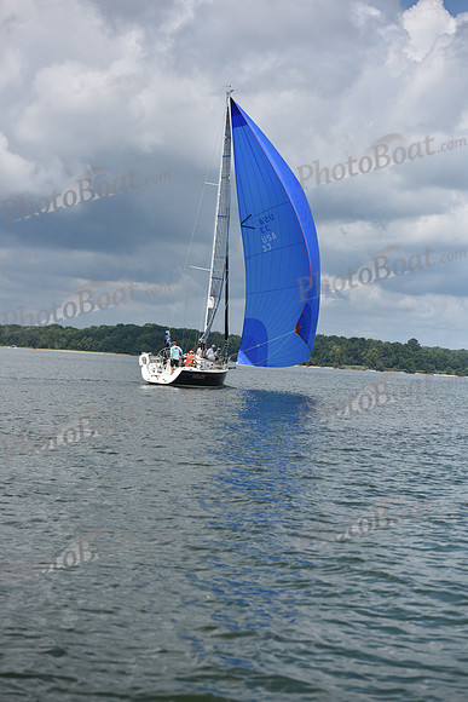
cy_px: 351
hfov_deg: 19.5
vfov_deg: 28.8
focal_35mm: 70
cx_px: 234
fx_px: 1364
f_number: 4
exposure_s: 1/8000
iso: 320
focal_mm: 70
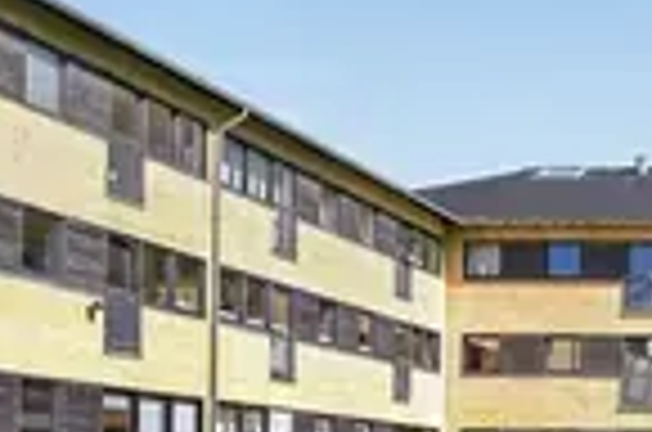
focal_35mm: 83
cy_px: 486
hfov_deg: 21.0
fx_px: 1500
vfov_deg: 15.9
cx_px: 967
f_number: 8
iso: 400
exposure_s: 1/80
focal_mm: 20
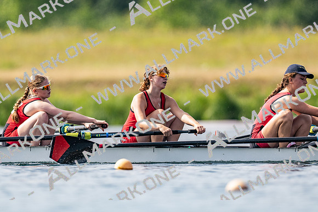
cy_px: 106
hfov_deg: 2.3
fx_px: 7956
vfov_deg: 1.5
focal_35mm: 900
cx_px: 159
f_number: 4
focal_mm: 600
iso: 180
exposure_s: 1/2500
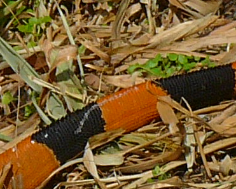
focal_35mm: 922
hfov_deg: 2.1
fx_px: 6442
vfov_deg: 1.7
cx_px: -145
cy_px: 78
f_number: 6.3
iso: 80
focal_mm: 20.4
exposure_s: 1/400
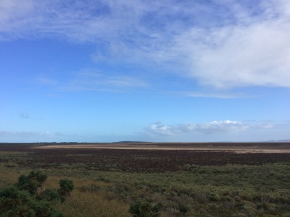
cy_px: 108
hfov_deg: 61.7
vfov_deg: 48.2
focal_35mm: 29
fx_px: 243
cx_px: 145
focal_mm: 4.15
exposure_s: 1/1953
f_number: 2.2
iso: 32
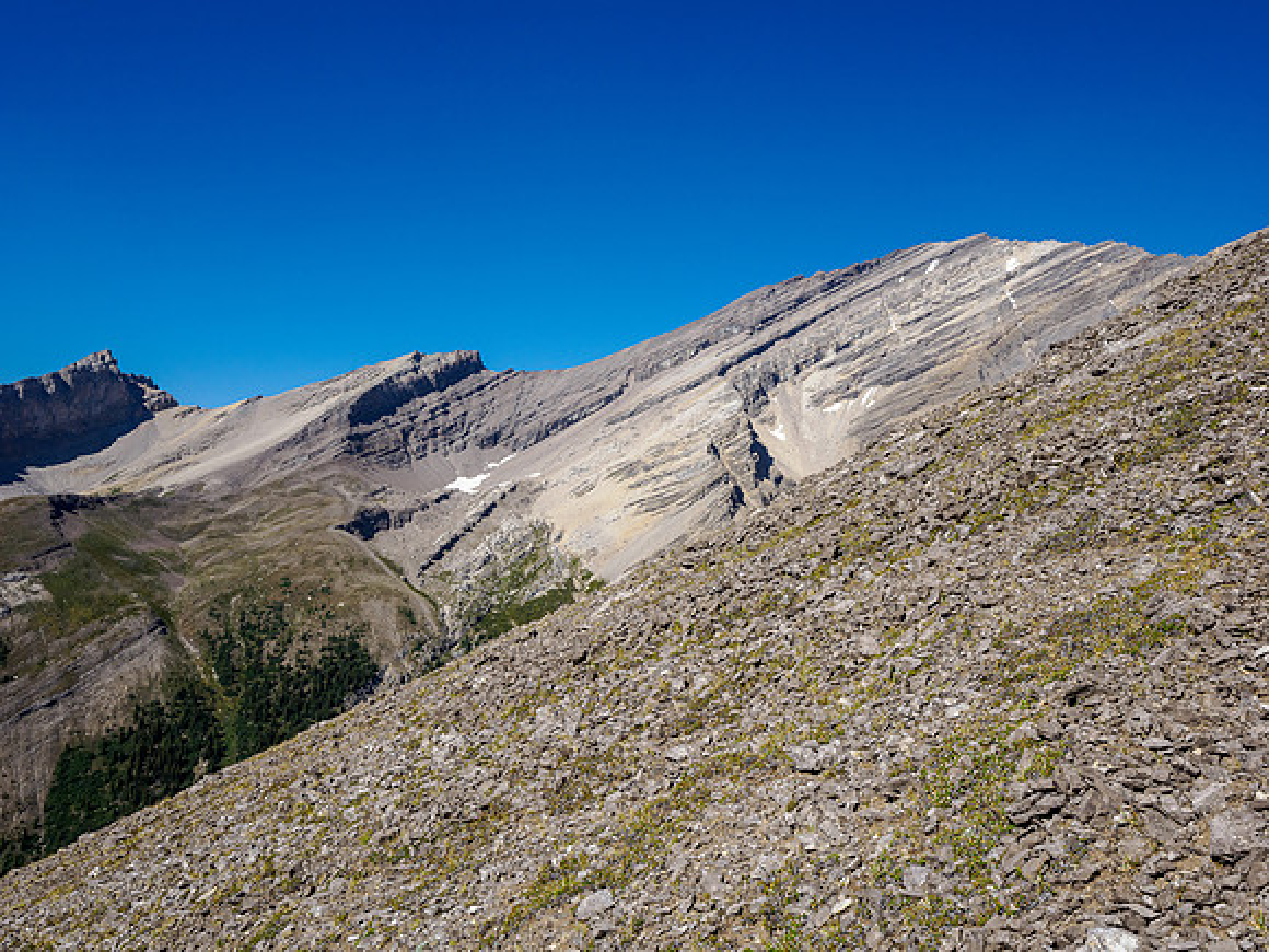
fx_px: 1026
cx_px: 634
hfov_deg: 63.4
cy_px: 476
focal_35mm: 28
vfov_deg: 49.7
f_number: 8
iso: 200
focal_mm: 14
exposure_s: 1/500
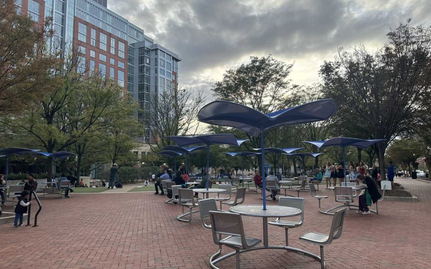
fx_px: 305
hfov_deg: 70.4
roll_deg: +0.2
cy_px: 129
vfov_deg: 47.6
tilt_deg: +6.4
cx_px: 214
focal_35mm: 26
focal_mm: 6.86
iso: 80
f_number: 1.78
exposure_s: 1/1304
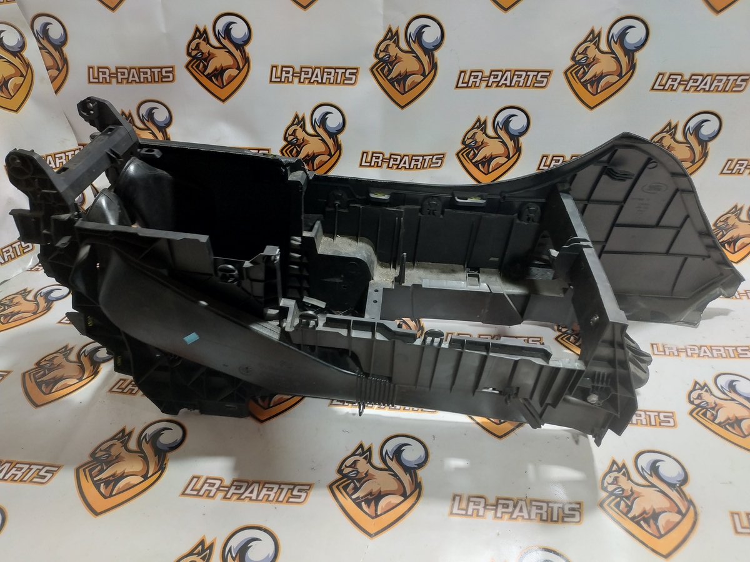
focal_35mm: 24
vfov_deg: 56.8
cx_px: 375
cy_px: 281
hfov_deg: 71.6
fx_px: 520
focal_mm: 3.94
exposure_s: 1/100
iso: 400
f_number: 1.9
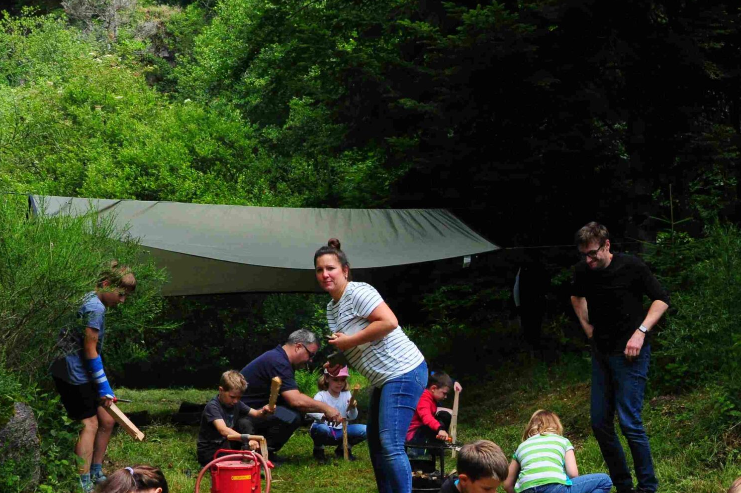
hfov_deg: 29.5
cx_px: 585
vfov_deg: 20.0
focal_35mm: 67
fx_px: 1378
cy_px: 395
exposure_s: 1/400
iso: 1000
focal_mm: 26
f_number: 10
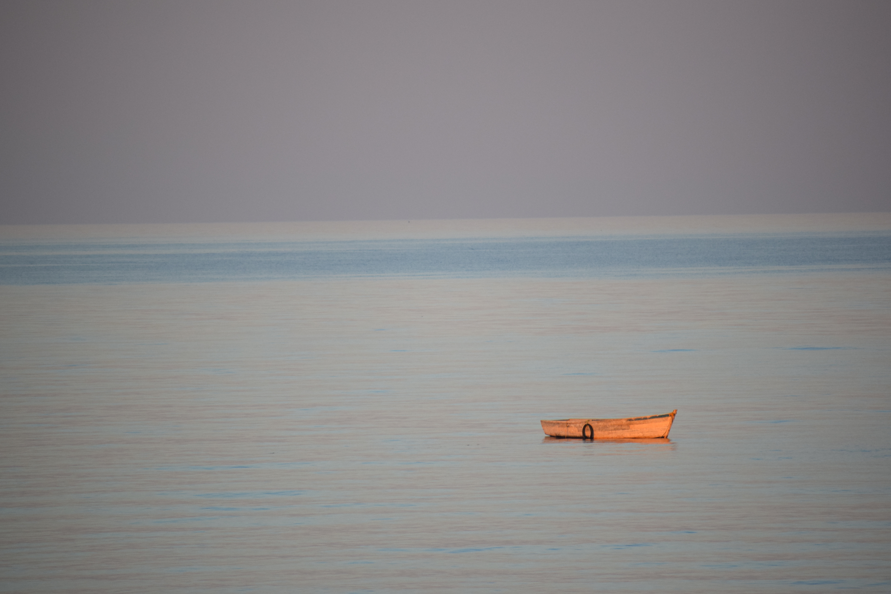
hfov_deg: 4.6
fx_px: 11137
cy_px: 297
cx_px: 446
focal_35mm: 450
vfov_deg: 3.1
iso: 800
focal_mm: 300
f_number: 6.3
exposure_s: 1/800
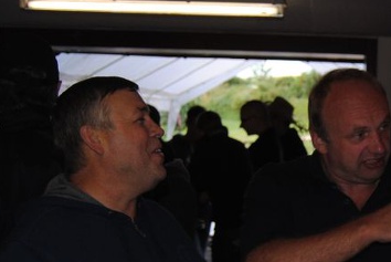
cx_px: 348
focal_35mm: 77
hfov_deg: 25.5
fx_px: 839
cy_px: 220
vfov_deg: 17.6
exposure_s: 1/60
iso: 200
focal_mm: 23
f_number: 3.8
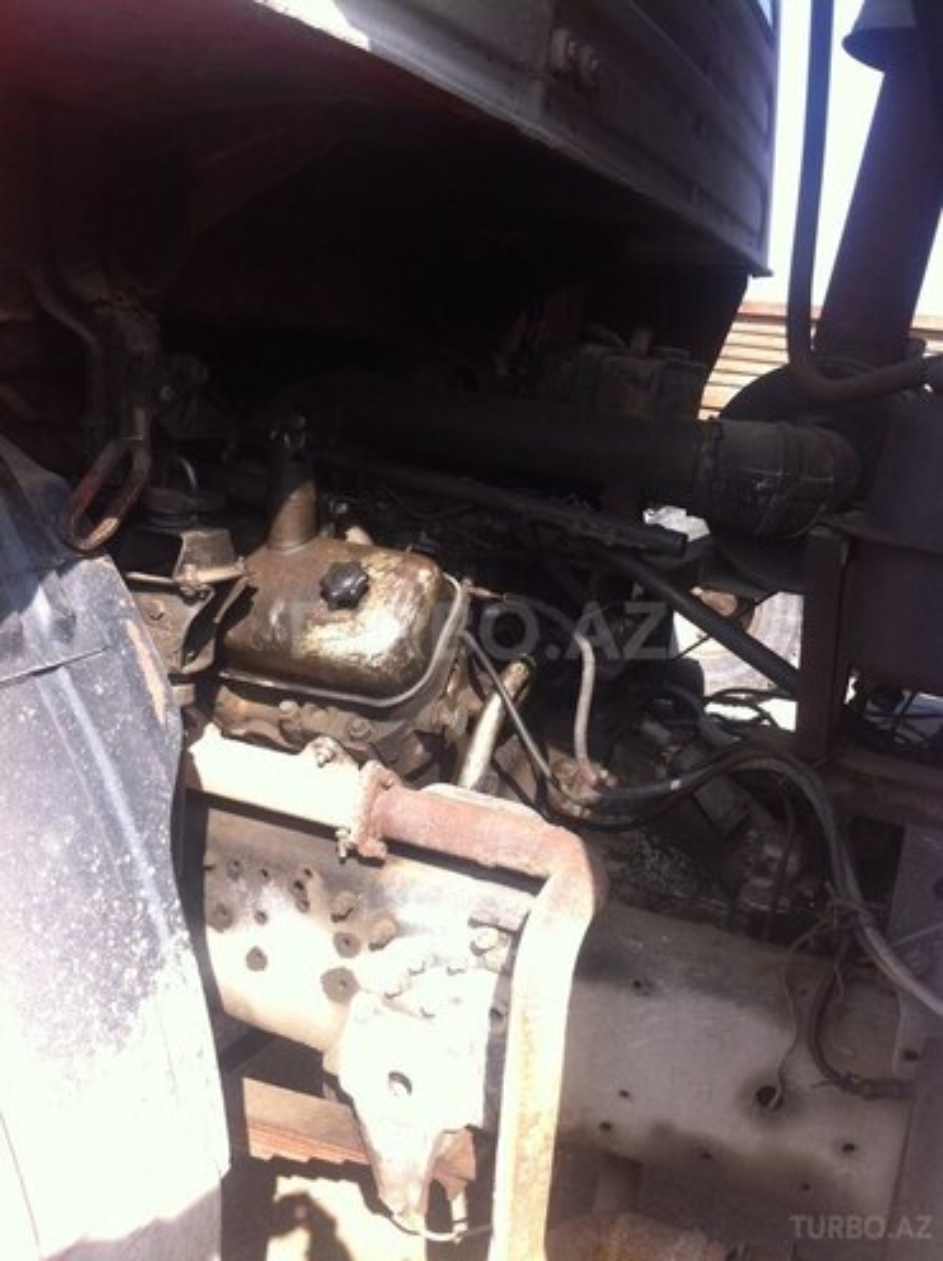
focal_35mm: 35
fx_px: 1273
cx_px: 472
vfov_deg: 52.7
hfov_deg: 40.6
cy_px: 630
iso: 80
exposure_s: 1/331
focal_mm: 3.85
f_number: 2.8
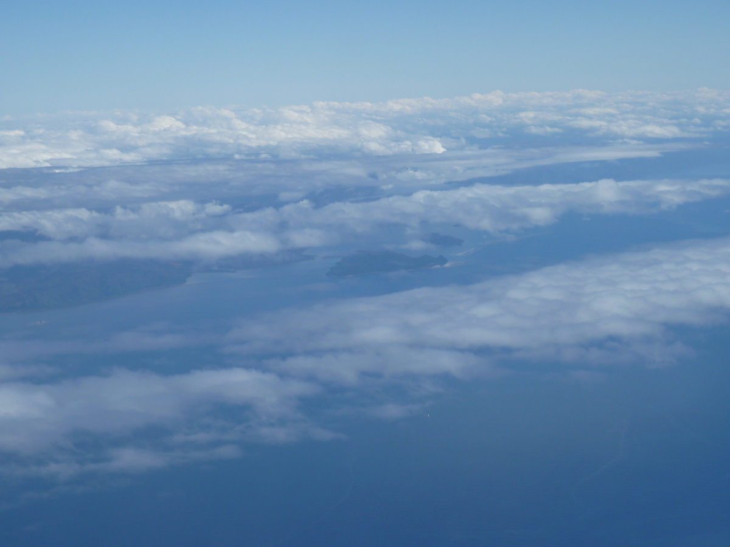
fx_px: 1898
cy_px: 274
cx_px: 365
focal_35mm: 90
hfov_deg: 21.8
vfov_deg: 16.4
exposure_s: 1/640
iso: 80
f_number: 5.6
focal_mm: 14.7
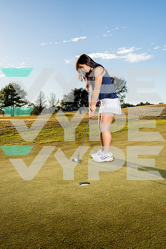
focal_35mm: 36
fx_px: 249
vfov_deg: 53.1
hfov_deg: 36.9
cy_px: 124
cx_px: 83
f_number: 8
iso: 100
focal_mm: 36
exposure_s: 1/250
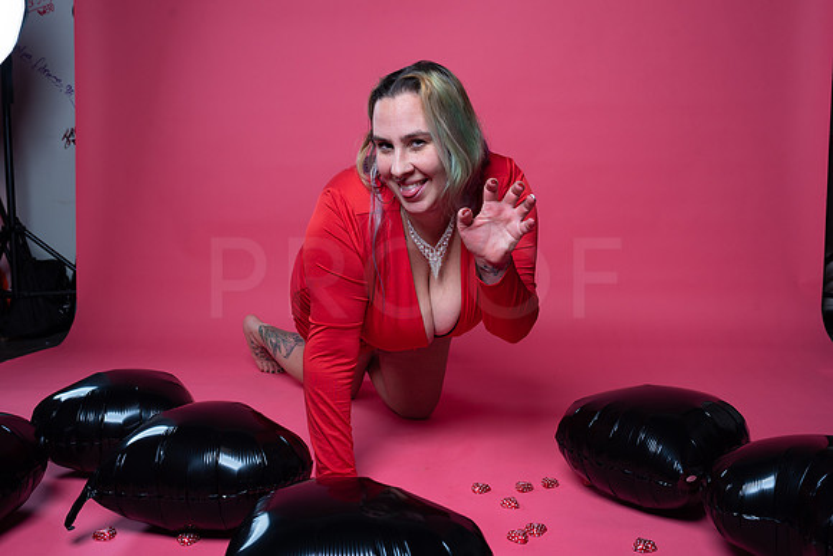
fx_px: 810
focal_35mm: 35
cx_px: 416
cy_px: 278
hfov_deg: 54.4
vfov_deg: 37.9
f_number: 8
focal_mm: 35
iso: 100
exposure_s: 1/160
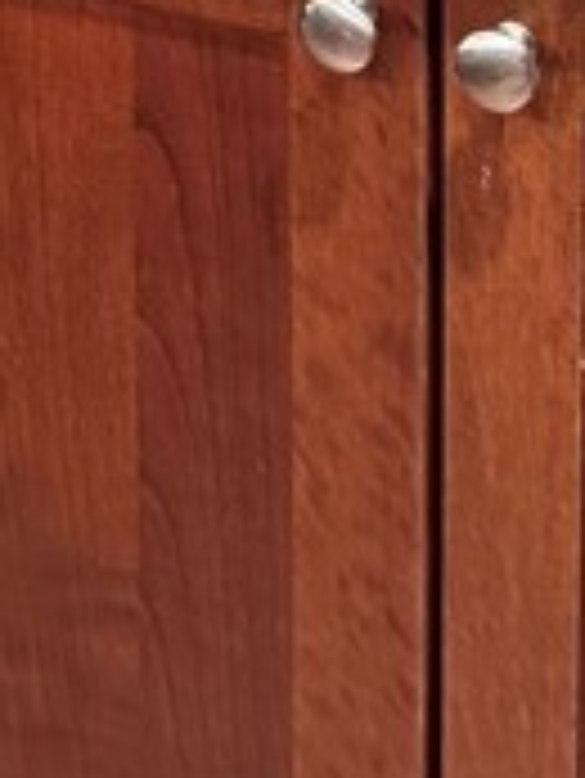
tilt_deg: -9.8
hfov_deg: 10.4
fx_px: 3196
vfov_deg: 11.6
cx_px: 32
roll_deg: +0.1
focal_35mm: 142
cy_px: -1039
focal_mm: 6.76
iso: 640
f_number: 1.78
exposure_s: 1/60
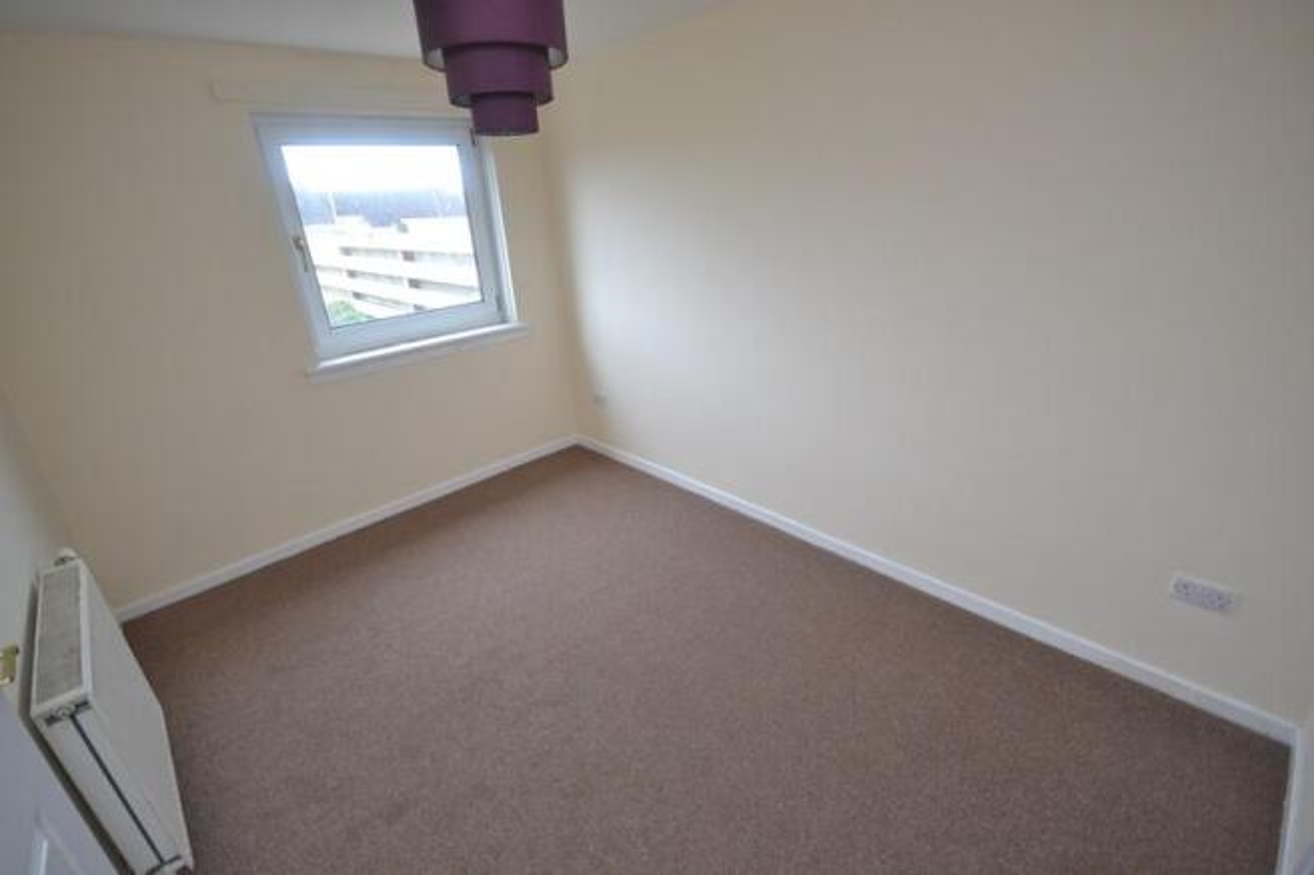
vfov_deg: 77.3
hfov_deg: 100.4
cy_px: 438
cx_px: 657
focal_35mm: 15
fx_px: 547
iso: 800
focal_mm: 10
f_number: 4
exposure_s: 1/50
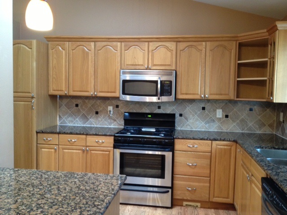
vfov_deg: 40.7
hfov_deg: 52.6
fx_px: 290
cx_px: 144
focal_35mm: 35
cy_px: 108
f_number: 2.4
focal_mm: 4.28
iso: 200
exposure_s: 1/20
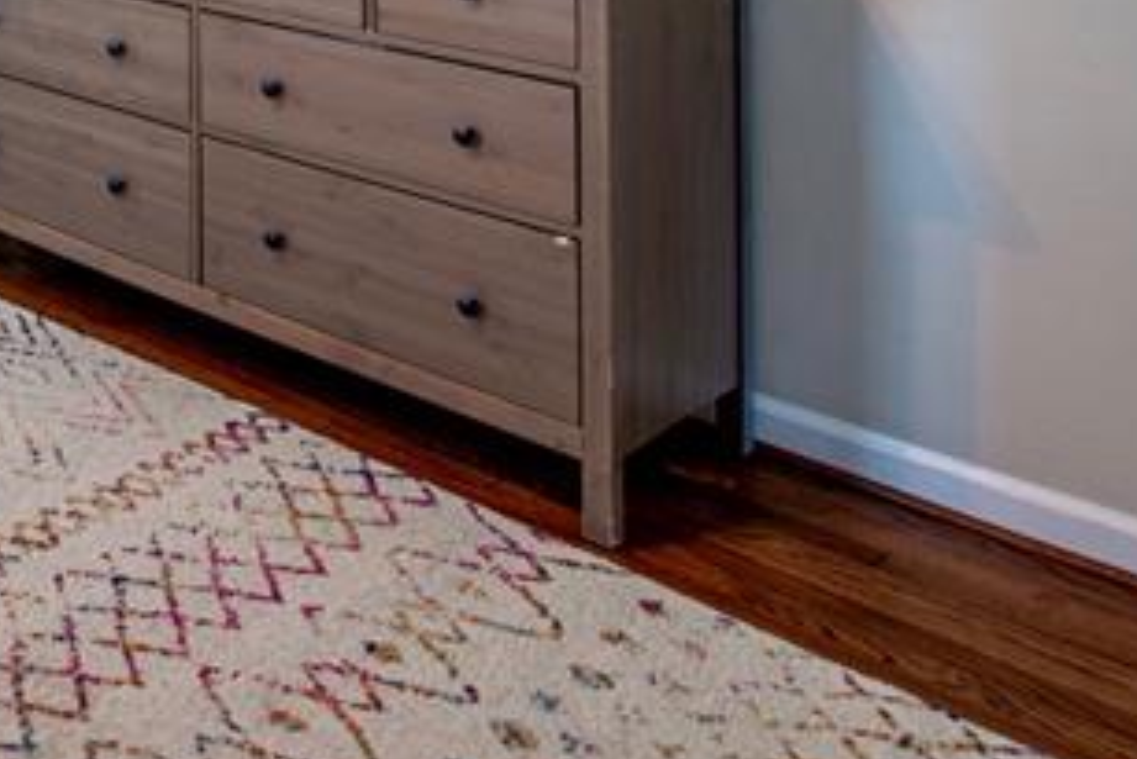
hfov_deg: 33.4
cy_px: -361
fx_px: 1580
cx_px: -174
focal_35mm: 50
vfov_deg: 22.5
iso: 200
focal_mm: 15
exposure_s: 1/3
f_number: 6.3
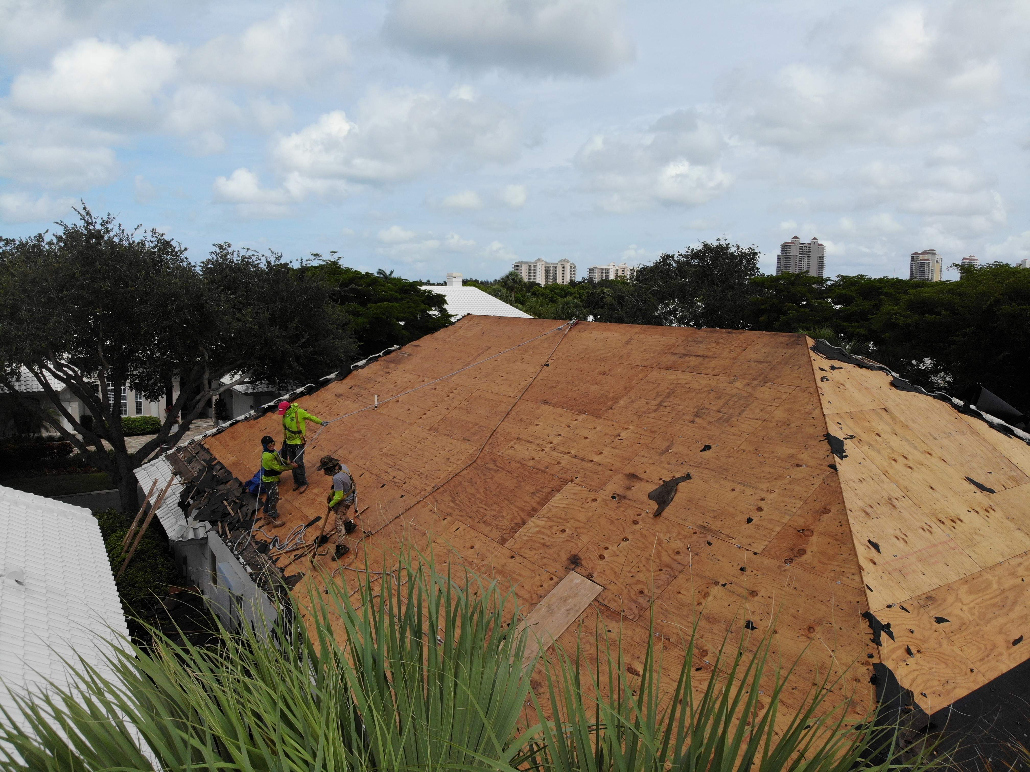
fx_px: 714
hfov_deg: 71.6
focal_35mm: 24
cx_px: 515
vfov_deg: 56.8
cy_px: 386
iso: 100
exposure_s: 1/1433
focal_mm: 4.5
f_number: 2.8
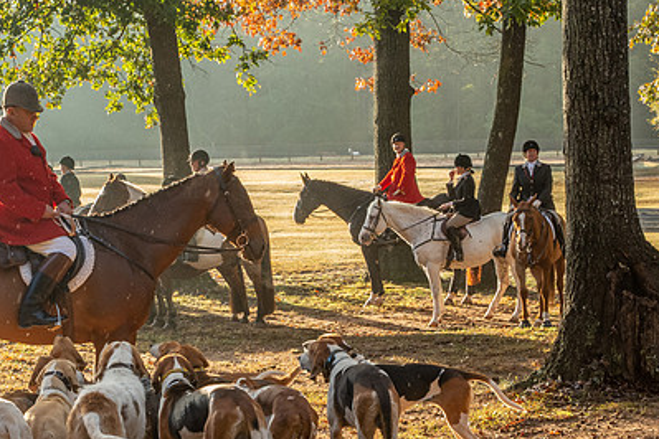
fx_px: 1611
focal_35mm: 88
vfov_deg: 15.5
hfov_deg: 23.1
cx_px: 298
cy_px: 337
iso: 1100
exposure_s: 1/125
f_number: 11
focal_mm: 35
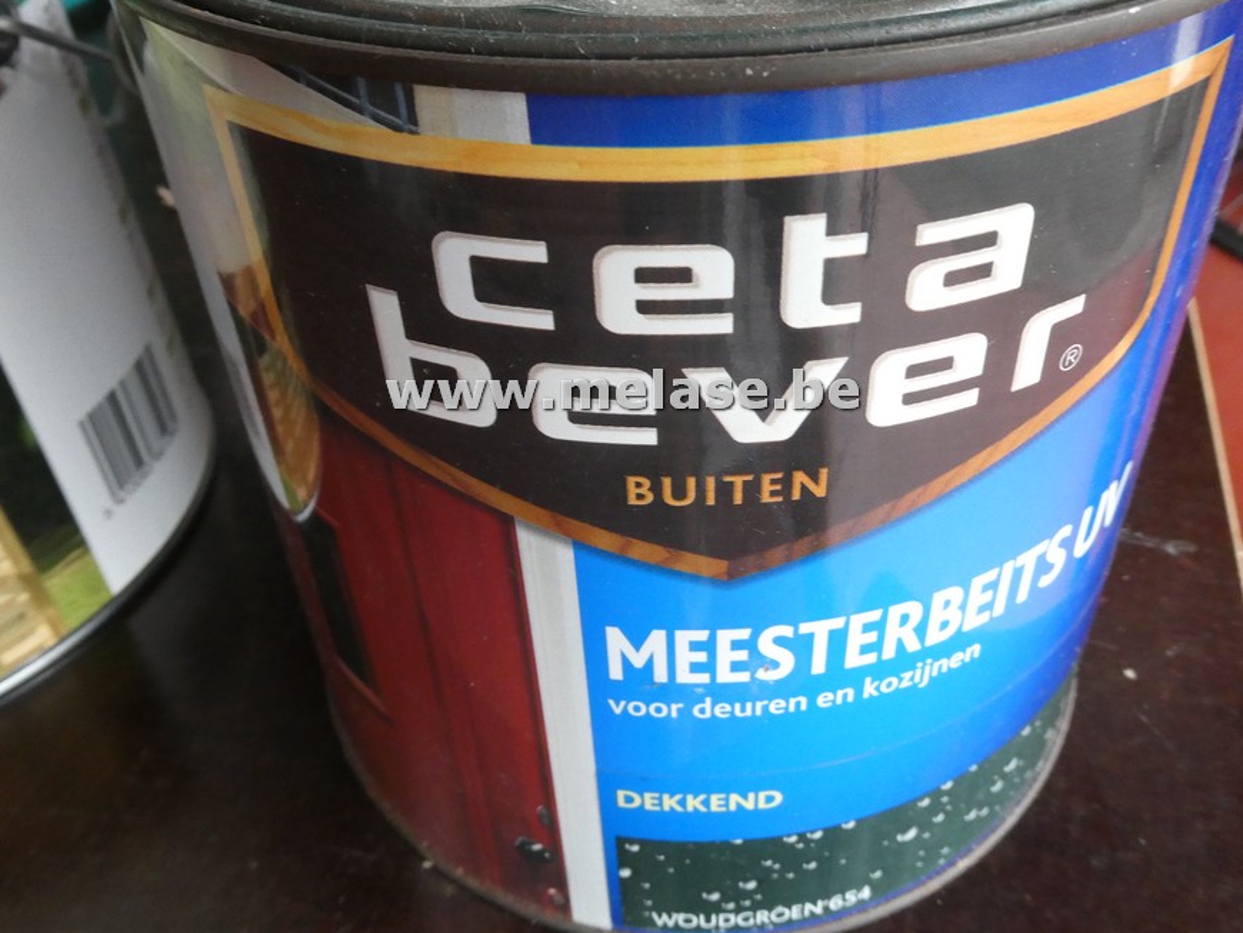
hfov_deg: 59.9
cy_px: 390
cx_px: 626
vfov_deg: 46.6
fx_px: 1078
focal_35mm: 30
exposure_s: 1/125
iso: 400
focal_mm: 4.3
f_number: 3.3
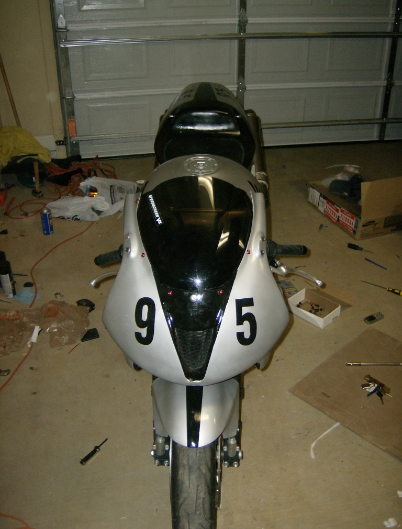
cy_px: 264
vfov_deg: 51.1
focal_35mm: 36
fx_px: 553
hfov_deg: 40.0
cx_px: 201
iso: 200
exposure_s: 1/60
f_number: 2.8
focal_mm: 6
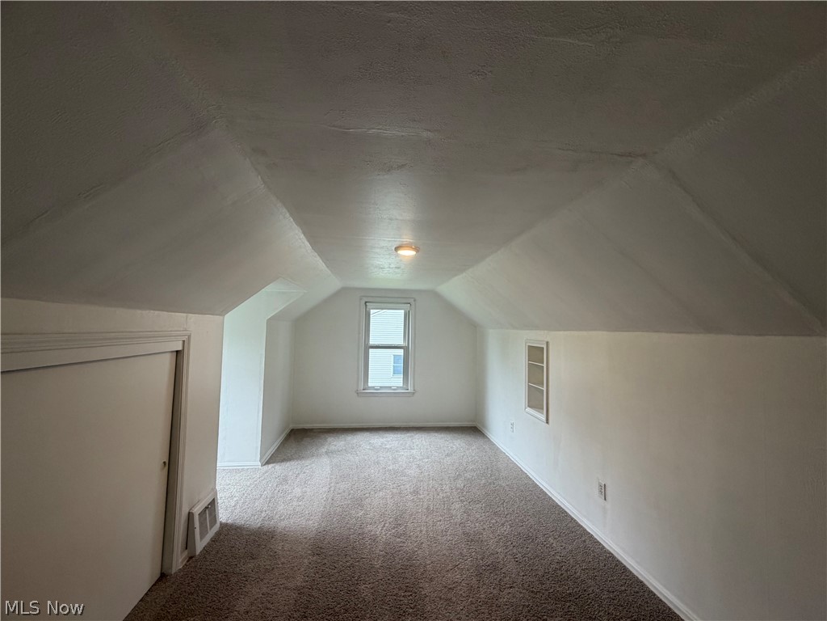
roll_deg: -0.3
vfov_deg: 85.7
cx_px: 414
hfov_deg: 102.1
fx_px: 334
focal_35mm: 14
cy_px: 310
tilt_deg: +2.7
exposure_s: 1/121
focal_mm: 2.22
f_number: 2.2
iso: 160
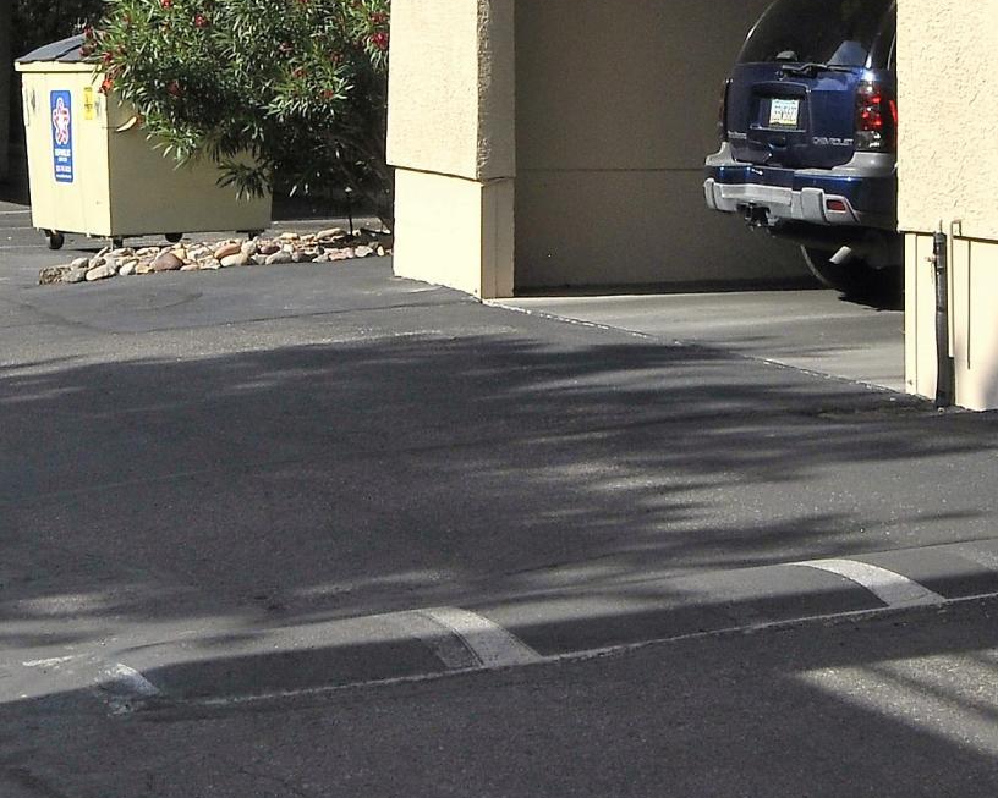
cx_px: 680
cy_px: -364
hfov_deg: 15.5
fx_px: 3663
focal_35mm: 124
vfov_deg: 11.9
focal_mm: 24
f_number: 14
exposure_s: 1/320
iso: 320
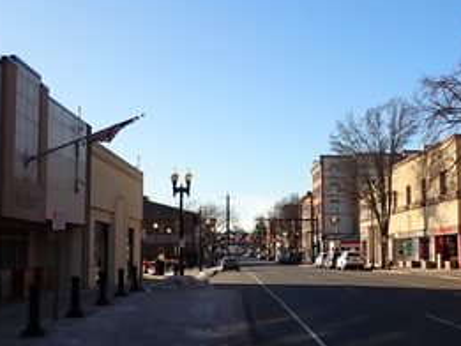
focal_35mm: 46
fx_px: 613
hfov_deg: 40.2
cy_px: 198
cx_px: 341
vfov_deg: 31.5
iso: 100
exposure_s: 1/160
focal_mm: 4.5
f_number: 8
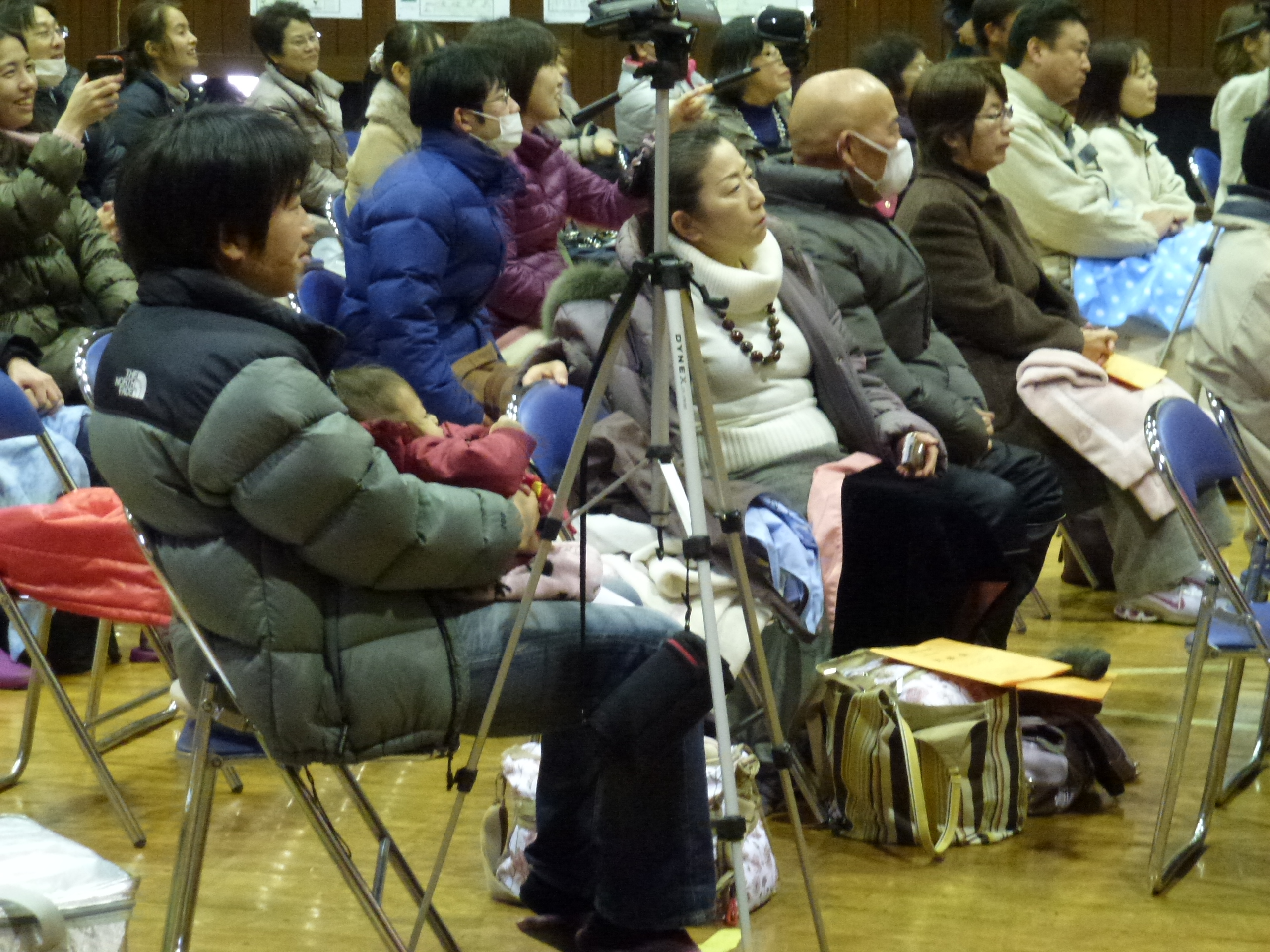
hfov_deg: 18.9
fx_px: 3816
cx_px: 635
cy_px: 476
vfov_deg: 14.2
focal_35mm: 104
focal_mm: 18.7
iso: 800
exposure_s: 1/10
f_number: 5
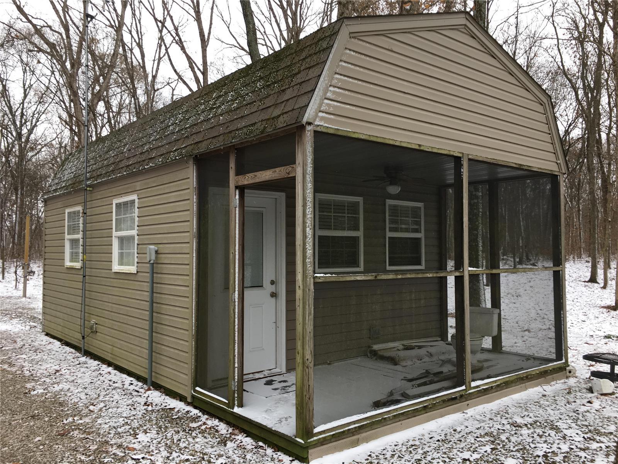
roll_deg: +0.7
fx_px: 518
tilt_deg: +3.0
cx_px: 309
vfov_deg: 48.2
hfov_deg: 61.7
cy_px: 232
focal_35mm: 29
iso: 32
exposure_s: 1/120
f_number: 2.2
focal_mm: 4.15
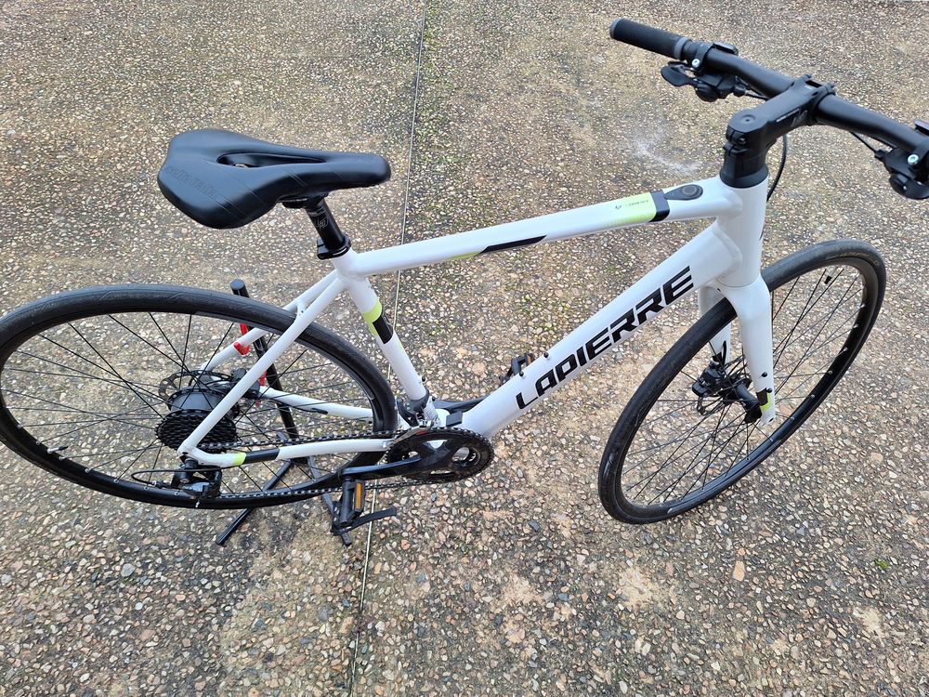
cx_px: 464
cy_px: 348
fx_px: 617
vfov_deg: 58.9
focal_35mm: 23
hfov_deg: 73.9
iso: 160
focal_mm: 5.54
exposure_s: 1/50
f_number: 1.8
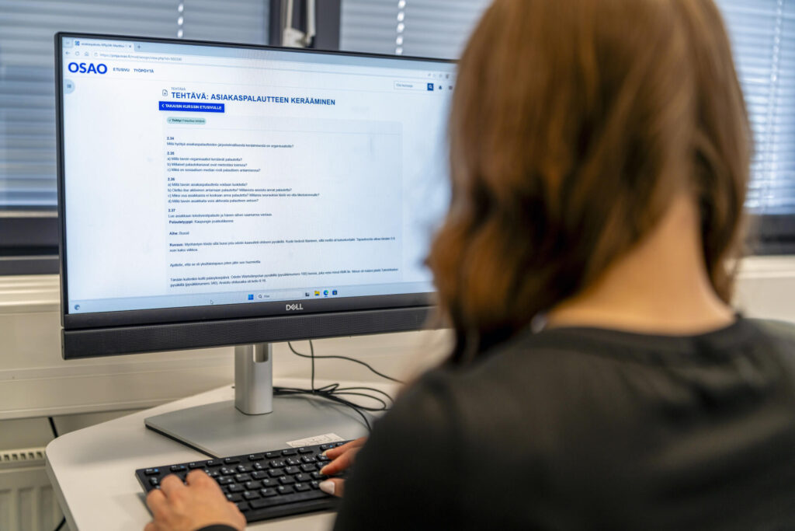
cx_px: 398
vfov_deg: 31.2
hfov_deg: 45.4
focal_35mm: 43
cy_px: 266
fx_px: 950
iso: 160
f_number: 2.2
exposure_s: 1/160
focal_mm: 43
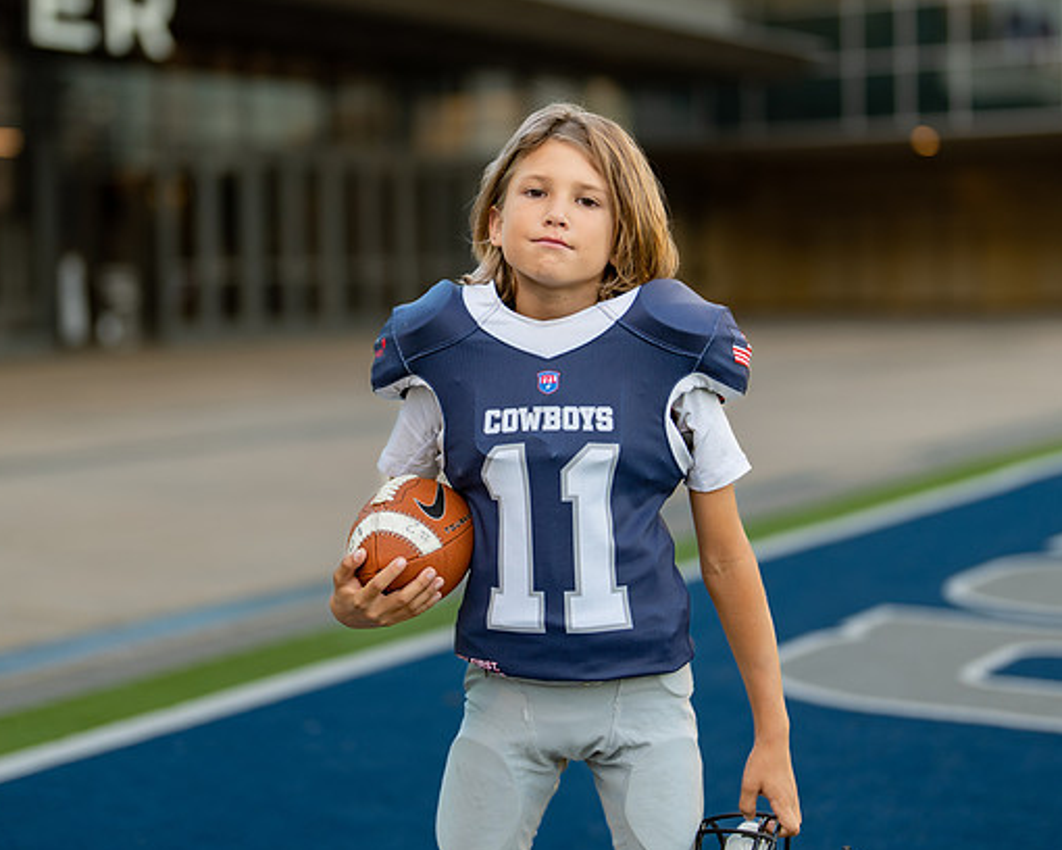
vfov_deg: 21.8
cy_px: 338
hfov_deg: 27.1
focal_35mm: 70
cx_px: 482
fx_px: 2200
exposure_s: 1/400
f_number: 1.2
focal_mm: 50
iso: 100
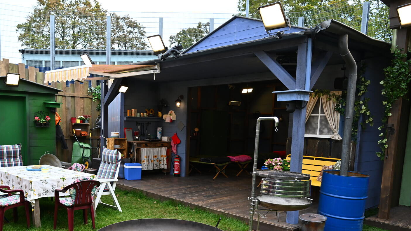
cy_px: 168
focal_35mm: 31
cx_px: 145
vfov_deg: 37.3
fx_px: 335
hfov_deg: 61.9
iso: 400
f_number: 4
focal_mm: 21.5
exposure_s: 1/800
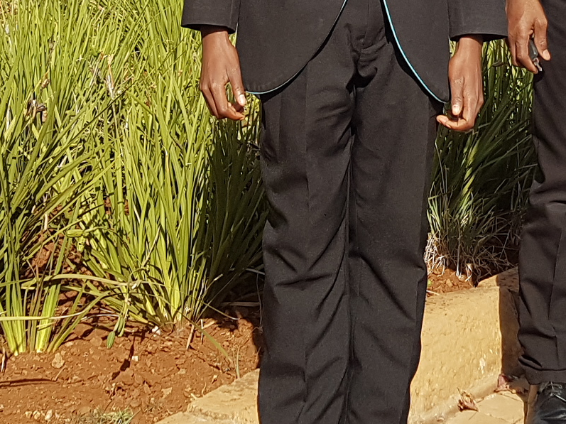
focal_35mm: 94
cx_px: 328
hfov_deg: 20.9
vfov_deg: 15.0
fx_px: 1536
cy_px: -139
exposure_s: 1/1540
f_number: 1.7
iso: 40
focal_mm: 4.2
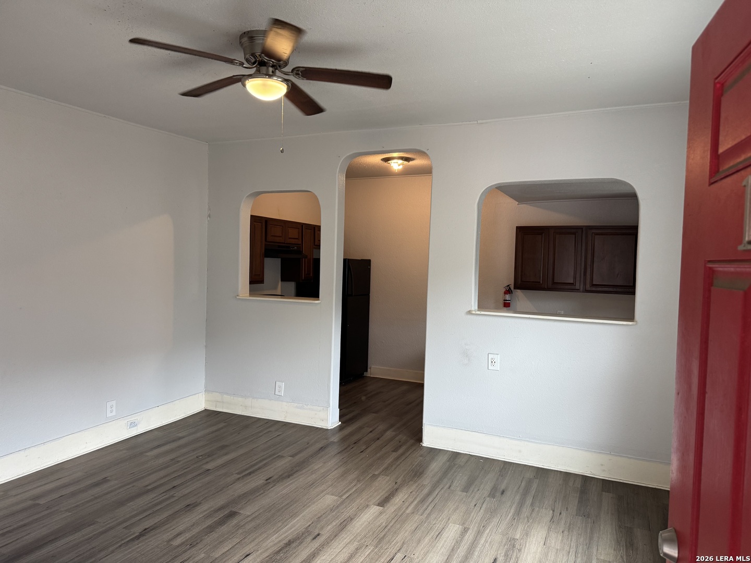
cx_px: 376
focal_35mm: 24
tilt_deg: -2.6
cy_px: 282
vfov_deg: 56.8
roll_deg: -2.0
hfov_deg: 71.6
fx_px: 521
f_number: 1.78
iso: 200
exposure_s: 1/120
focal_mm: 6.76
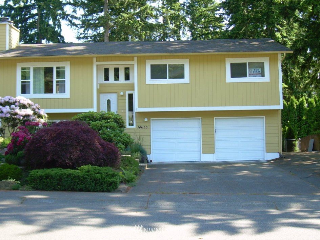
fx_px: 471
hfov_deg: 37.5
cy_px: 112
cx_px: 152
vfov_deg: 28.6
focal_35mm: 51
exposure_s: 1/125
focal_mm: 7.7
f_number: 3
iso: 50
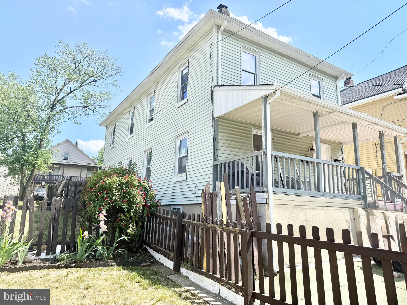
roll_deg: -1.7
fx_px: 282
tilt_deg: +11.3
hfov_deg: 71.6
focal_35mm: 24
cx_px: 204
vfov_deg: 56.8
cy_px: 152
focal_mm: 6.76
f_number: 1.78
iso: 100
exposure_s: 1/3759
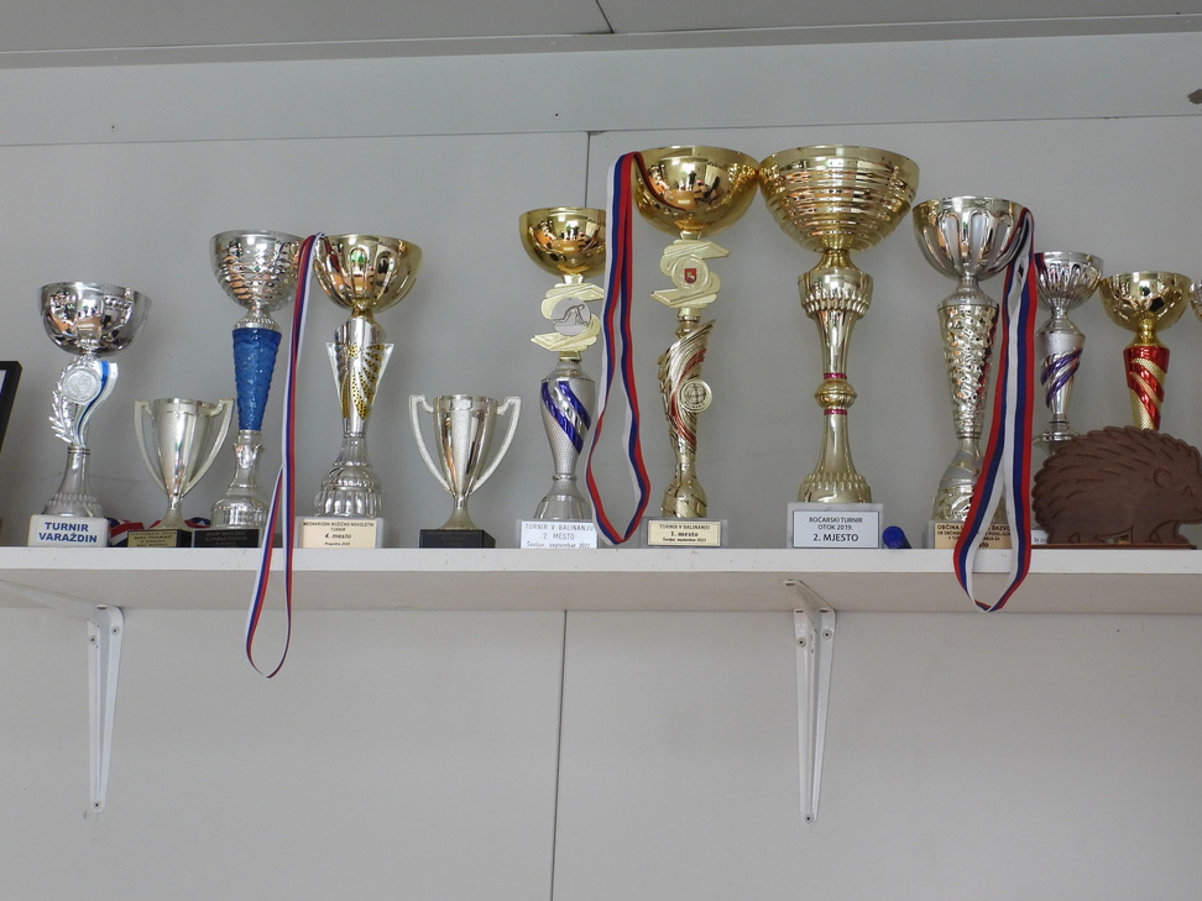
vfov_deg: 25.2
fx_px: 2014
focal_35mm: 58
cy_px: 363
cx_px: 733
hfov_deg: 33.1
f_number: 3.2
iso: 250
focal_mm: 8.5
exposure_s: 1/30
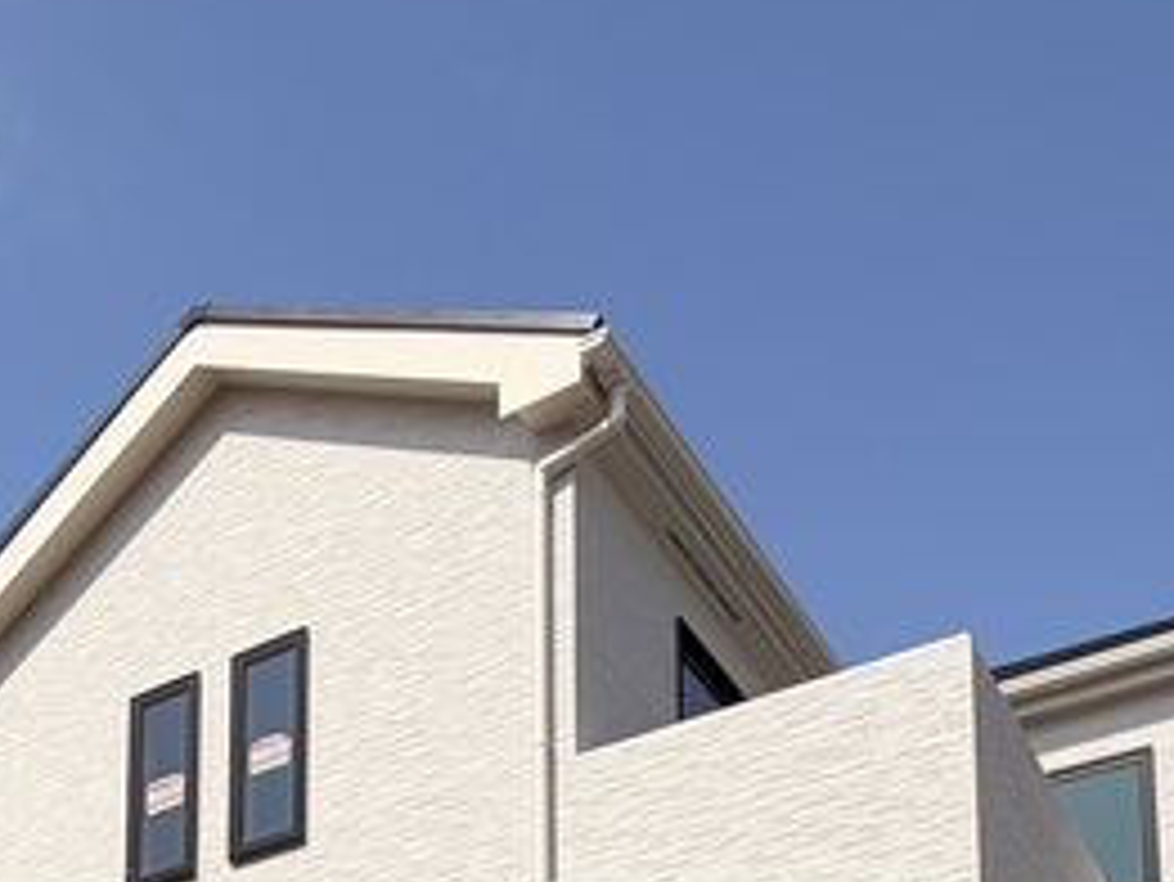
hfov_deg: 34.3
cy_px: 1395
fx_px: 1730
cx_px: 18
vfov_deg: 22.4
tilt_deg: +7.4
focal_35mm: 51
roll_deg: -1.0
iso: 20
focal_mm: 2.22
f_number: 2.2
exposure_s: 1/1259
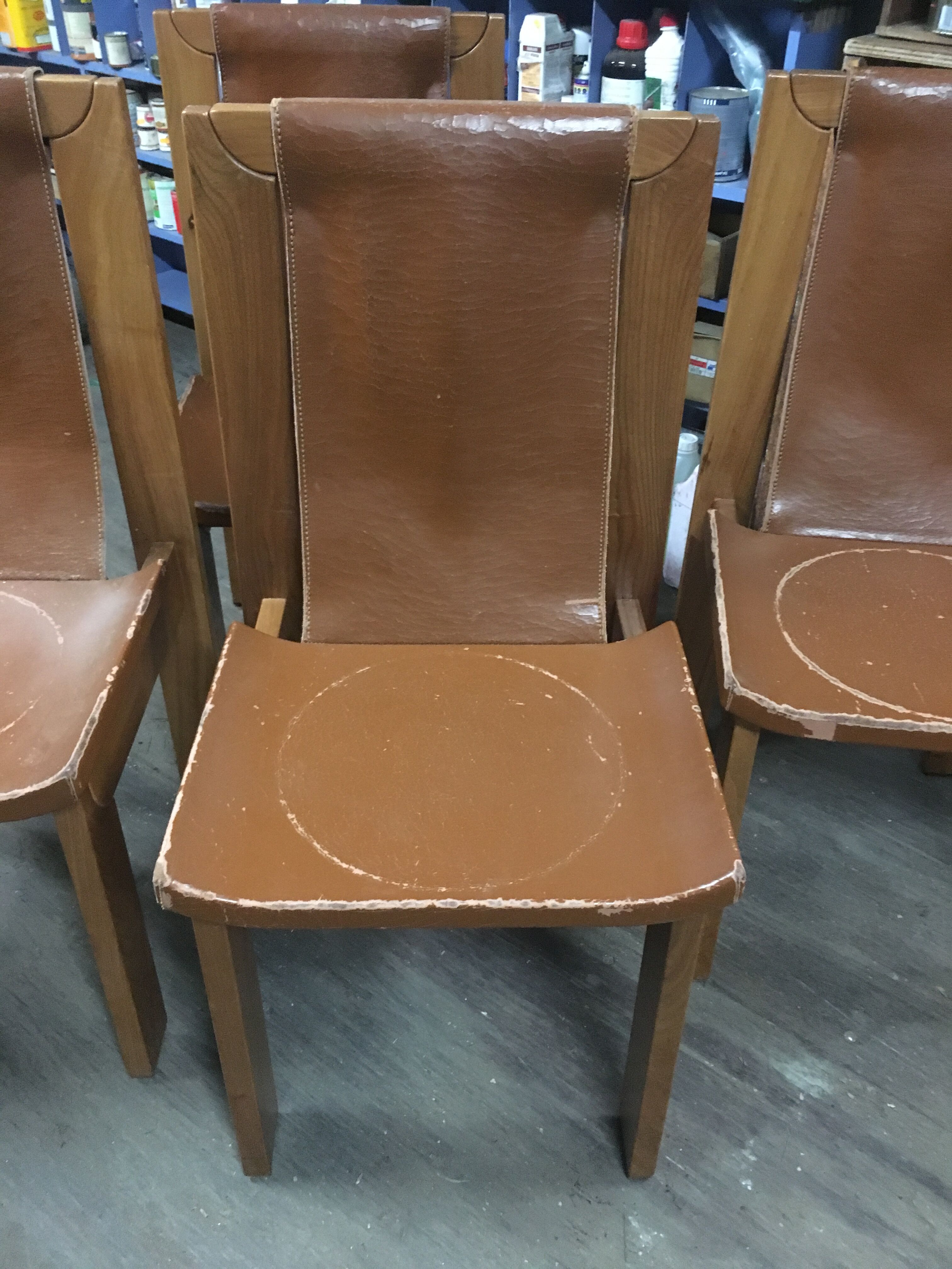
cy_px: 634
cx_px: 476
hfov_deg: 48.2
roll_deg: -1.7
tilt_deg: -35.7
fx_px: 1063
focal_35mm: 29
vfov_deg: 61.7
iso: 500
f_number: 2.2
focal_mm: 4.15
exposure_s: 1/17
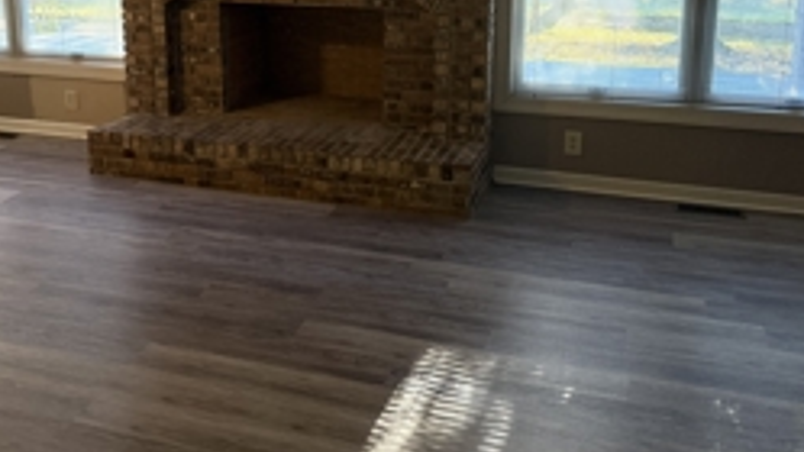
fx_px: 895
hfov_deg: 48.0
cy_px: 74
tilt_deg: -11.2
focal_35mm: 42
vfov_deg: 27.6
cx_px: 313
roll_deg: +1.4
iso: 320
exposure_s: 1/120
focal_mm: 6.76
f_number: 1.78
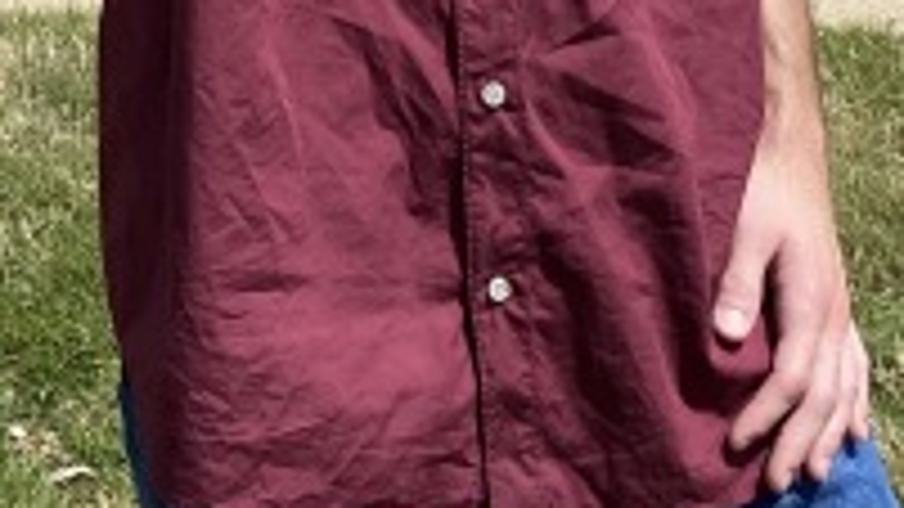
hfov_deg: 17.7
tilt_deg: -7.2
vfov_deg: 9.6
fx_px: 2708
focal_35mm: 113
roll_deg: -0.5
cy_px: -679
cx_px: -274
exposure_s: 1/2967
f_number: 1.8
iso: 32
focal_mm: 4.25
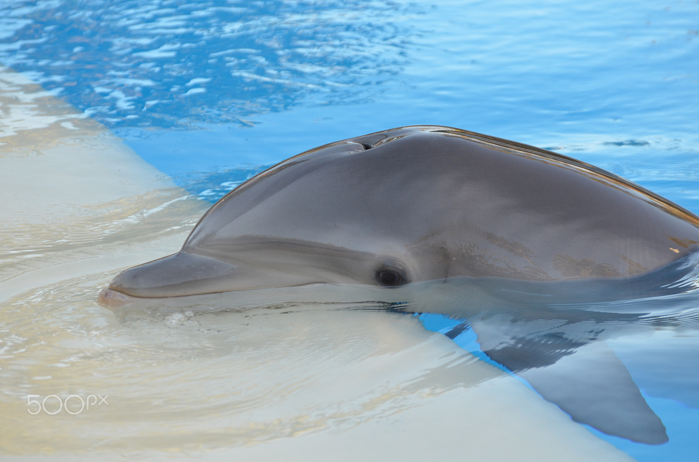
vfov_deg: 4.9
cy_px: 231
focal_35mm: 278
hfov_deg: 7.4
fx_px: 5376
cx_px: 350
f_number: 5
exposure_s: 1/250
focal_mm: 185
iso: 450
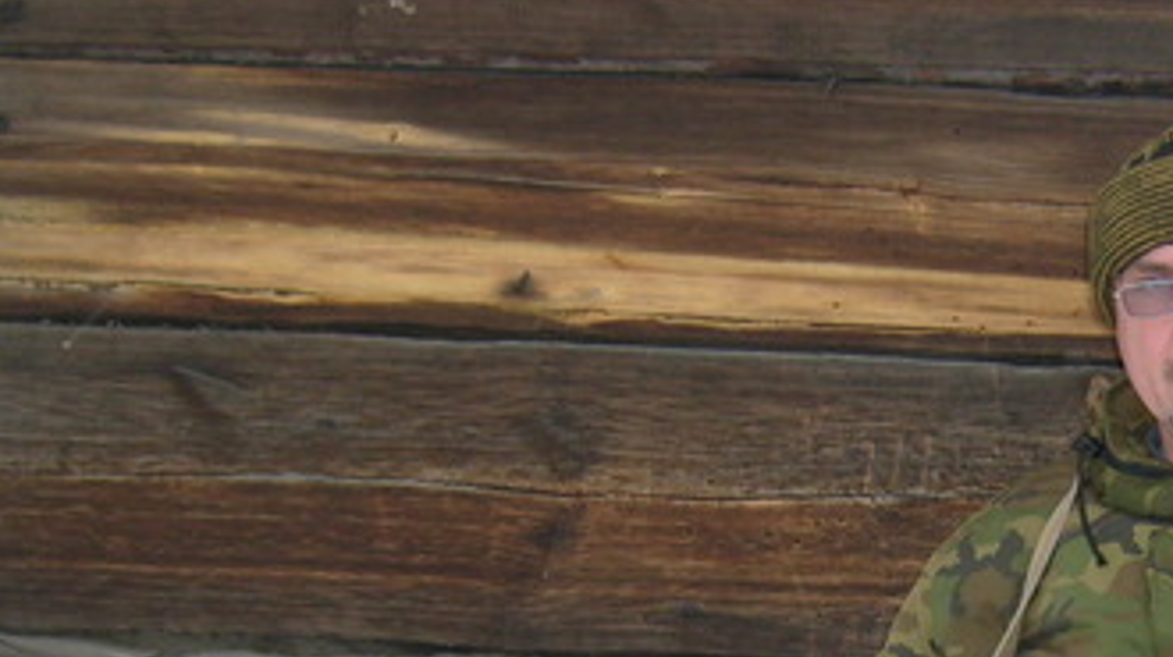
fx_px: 2517
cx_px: 1152
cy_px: 623
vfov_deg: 14.7
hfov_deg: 25.1
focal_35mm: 81
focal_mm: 5.8
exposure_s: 1/45
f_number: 2.8
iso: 100
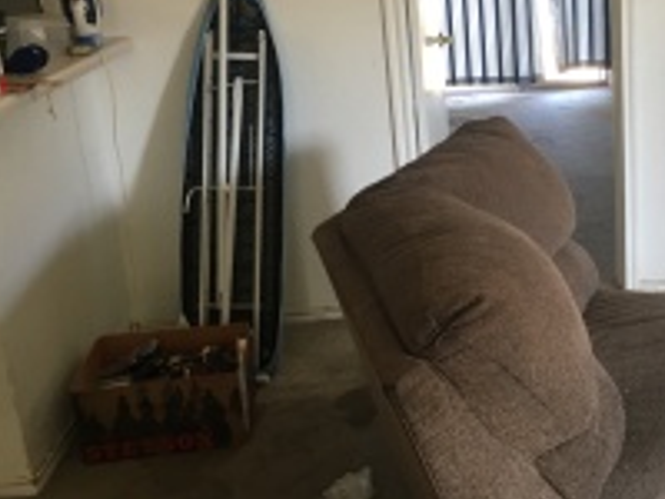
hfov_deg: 35.1
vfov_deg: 27.5
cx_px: 529
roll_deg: +3.6
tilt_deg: -16.2
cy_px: 213
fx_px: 1018
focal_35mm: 53
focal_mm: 4.15
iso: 80
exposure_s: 1/30
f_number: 2.2
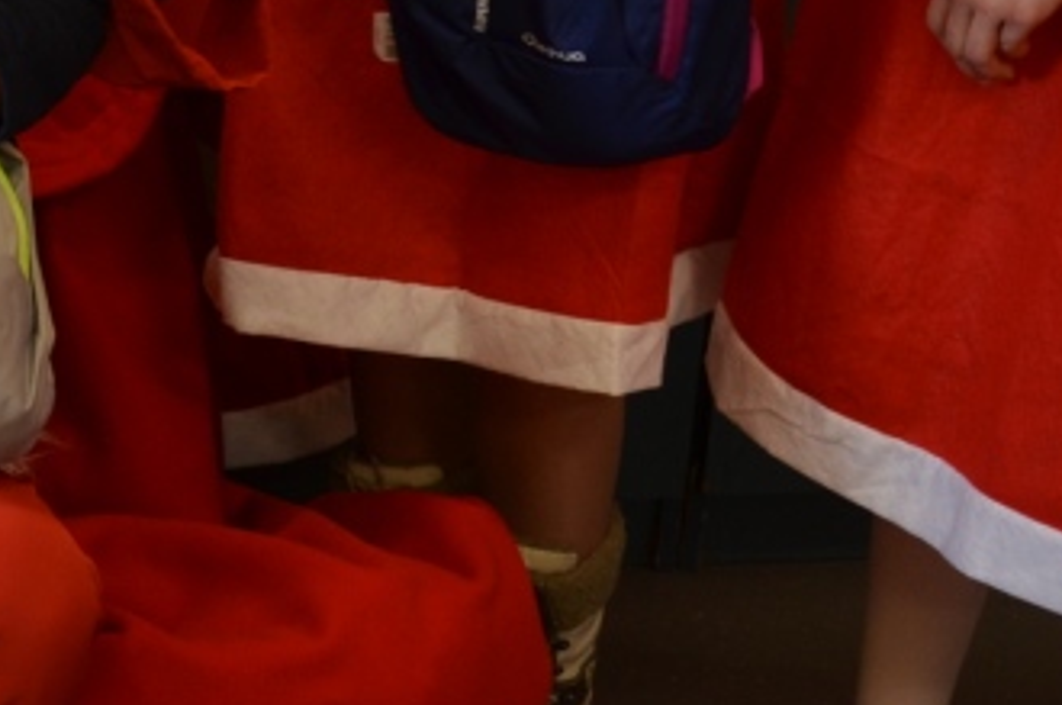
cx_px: 132
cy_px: -270
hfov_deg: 16.7
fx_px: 3564
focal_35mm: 121
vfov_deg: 11.0
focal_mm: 26
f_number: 4
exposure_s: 1/60
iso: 400
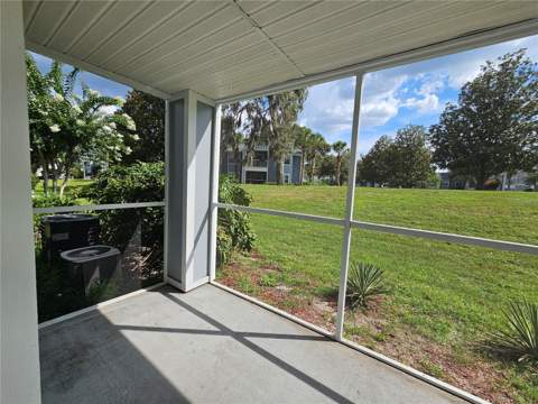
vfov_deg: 89.9
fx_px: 202
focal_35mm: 13
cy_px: 202
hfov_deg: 106.2
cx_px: 269
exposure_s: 1/1269
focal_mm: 2.2
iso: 50
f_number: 2.2
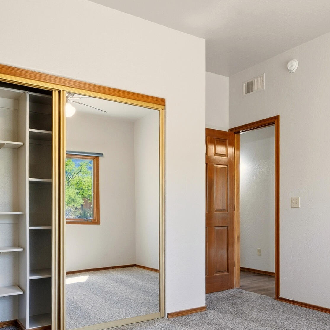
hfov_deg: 50.0
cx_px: 226
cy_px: 227
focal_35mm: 32
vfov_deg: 50.0
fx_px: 345
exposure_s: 1/25
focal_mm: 14
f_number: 9
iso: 250
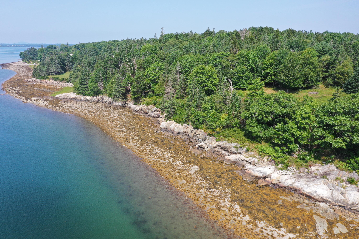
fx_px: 279
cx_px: 180
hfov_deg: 65.5
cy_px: 120
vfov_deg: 46.4
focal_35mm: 28
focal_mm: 10.26
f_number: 5.6
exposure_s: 1/320
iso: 100
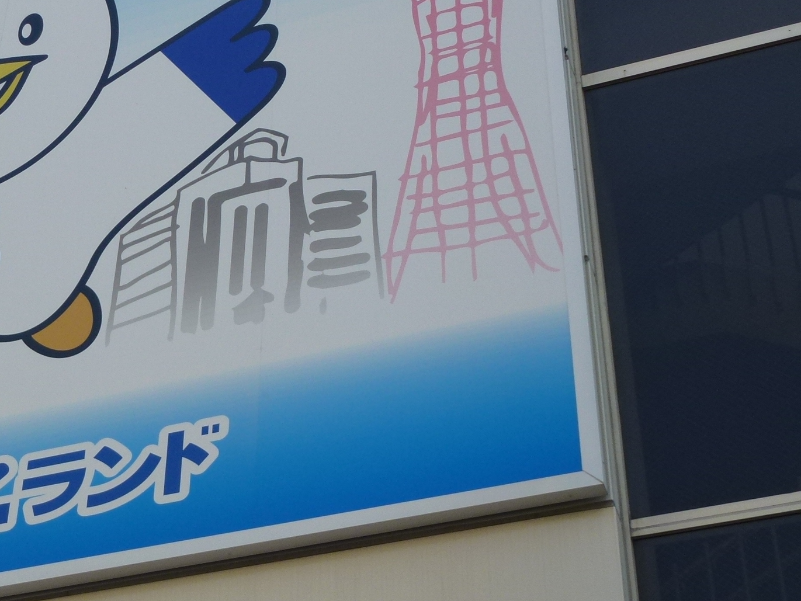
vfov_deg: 17.6
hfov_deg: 22.7
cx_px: 78
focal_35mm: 84
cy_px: 328
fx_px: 1944
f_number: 4
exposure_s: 1/500
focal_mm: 8
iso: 100
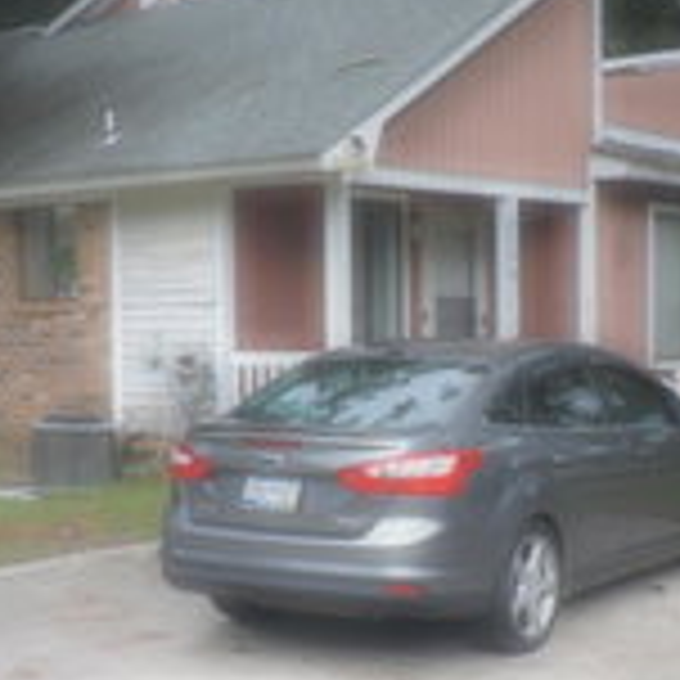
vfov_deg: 24.0
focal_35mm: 72
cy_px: 405
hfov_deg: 23.9
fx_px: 1600
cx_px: 410
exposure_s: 1/160
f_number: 3
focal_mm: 4.3
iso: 100
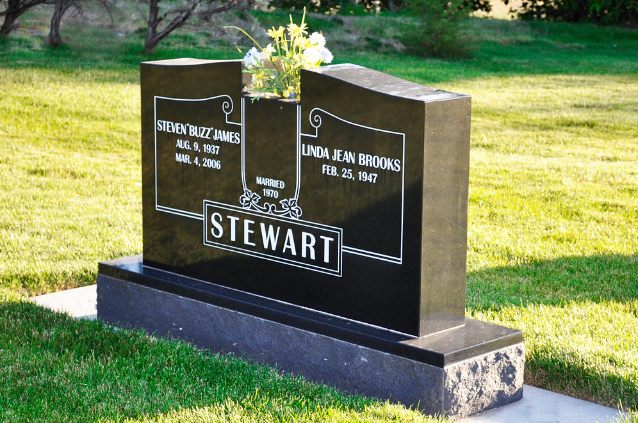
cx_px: 319
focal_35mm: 68
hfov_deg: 29.9
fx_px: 1194
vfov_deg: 20.1
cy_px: 212
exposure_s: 1/160
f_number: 5.3
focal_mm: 45
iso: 200
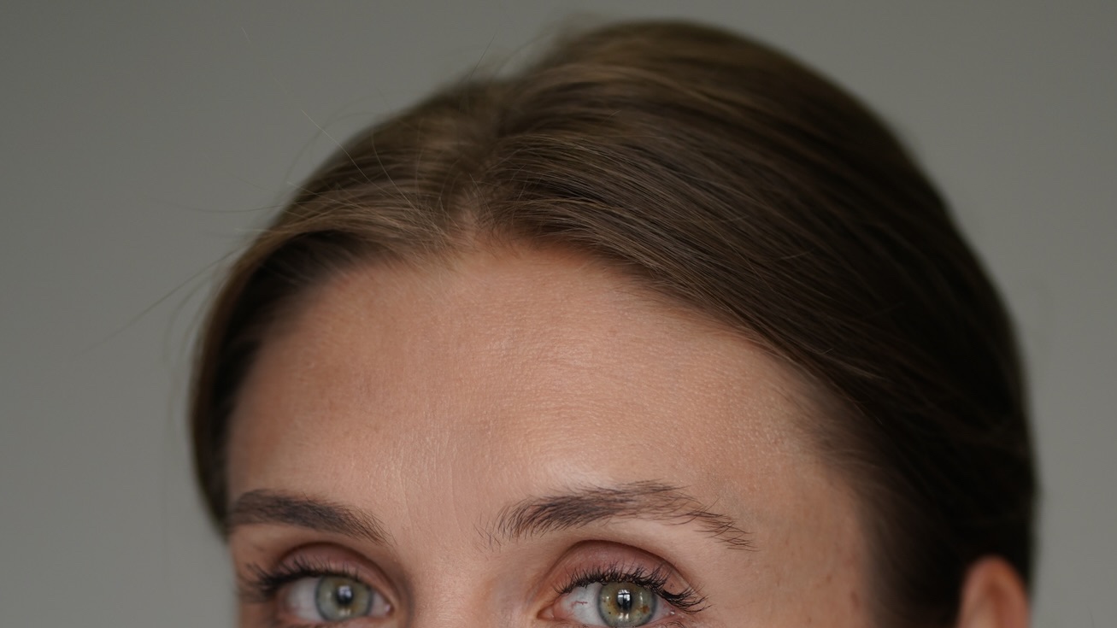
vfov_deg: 7.6
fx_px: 4650
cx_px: 526
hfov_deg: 13.7
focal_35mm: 157
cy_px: 793
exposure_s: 1/500
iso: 320
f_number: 2
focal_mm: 85
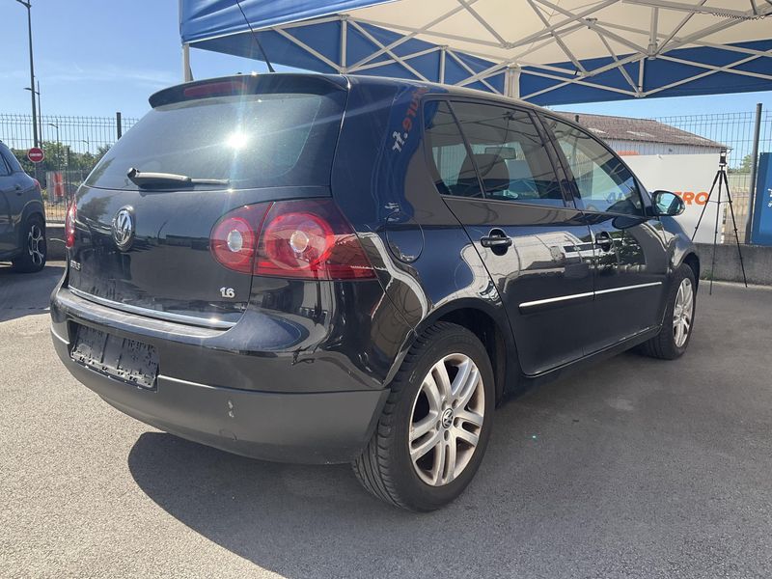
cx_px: 386
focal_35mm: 29
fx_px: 647
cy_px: 290
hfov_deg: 61.7
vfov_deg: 48.2
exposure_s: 1/482
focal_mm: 3
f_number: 1.8
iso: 25
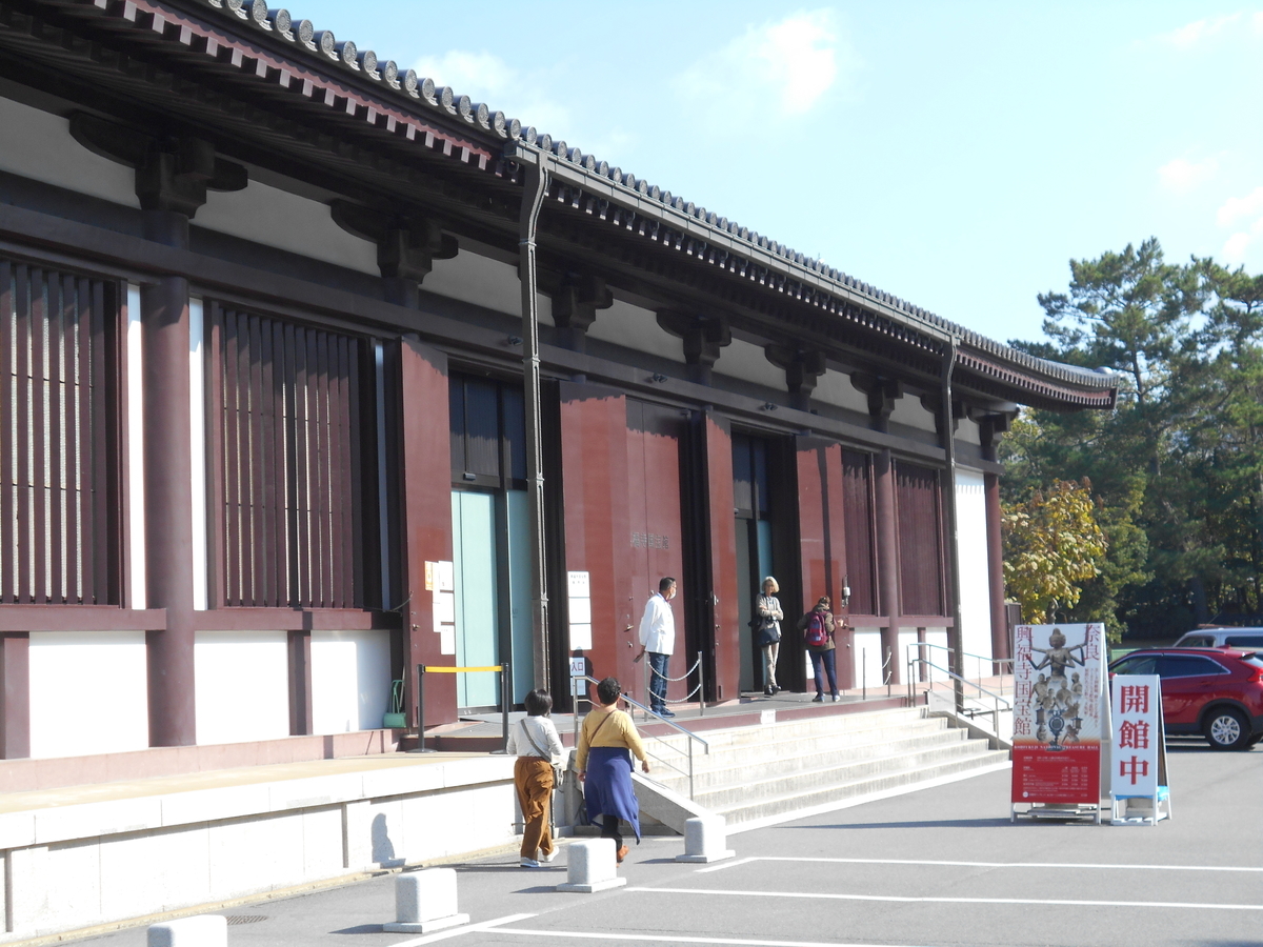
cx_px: 632
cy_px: 474
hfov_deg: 33.2
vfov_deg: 25.2
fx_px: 2116
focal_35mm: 58
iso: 80
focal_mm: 10
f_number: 4.9
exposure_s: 1/250
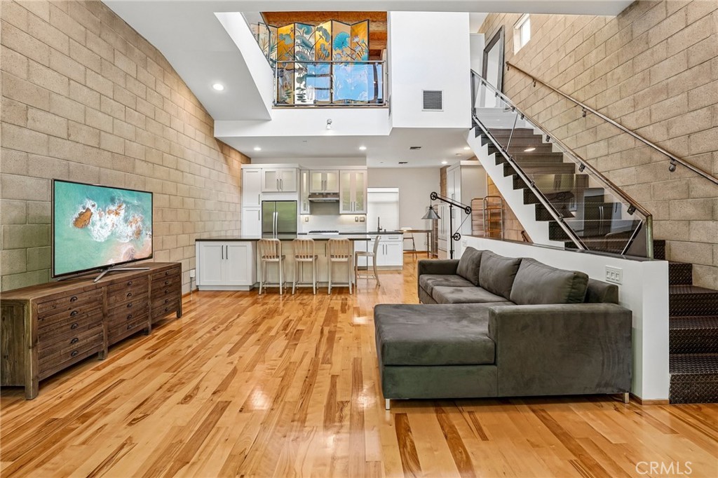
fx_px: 319
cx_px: 359
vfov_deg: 73.7
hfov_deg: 96.8
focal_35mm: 16
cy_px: 239
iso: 400
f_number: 8
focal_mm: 16
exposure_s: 1/13
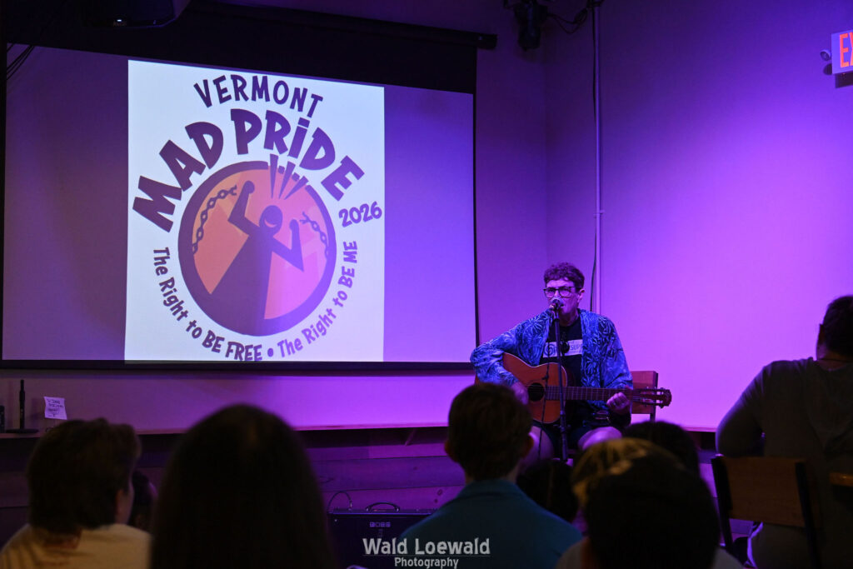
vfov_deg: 20.6
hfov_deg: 30.5
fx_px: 1564
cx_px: 426
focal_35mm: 66
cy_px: 284
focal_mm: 44
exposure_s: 1/200
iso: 2500
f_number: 3.5
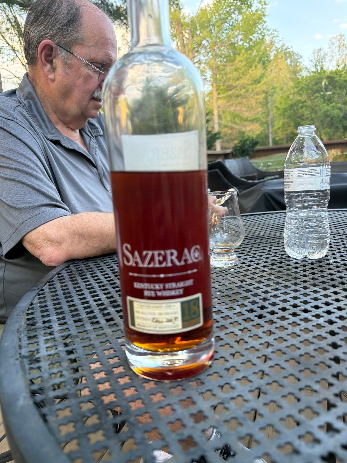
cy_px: 232
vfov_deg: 71.6
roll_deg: +3.7
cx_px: 174
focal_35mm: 24
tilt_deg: -11.0
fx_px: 321
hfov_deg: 56.8
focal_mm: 6.76
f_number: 1.78
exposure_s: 1/220
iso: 160
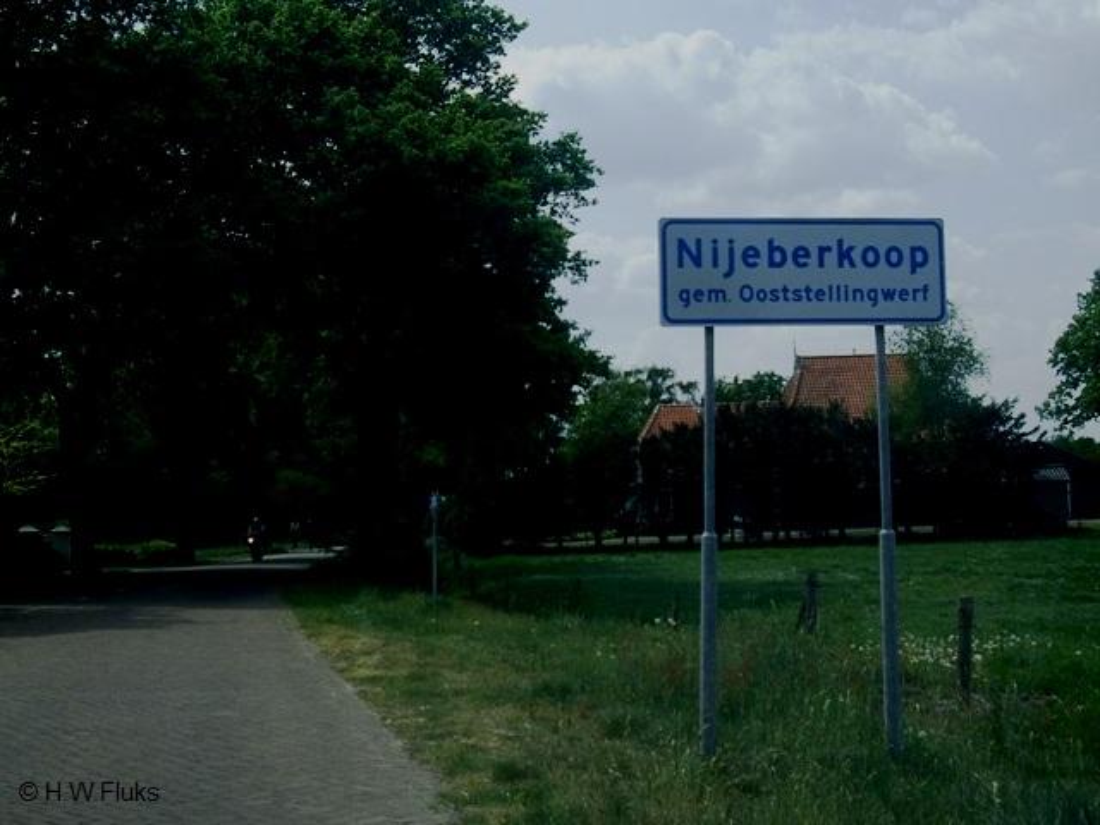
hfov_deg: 49.0
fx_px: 1208
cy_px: 412
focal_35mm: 38
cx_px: 550
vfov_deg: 37.7
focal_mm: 7.9
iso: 64
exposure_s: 1/125
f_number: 8
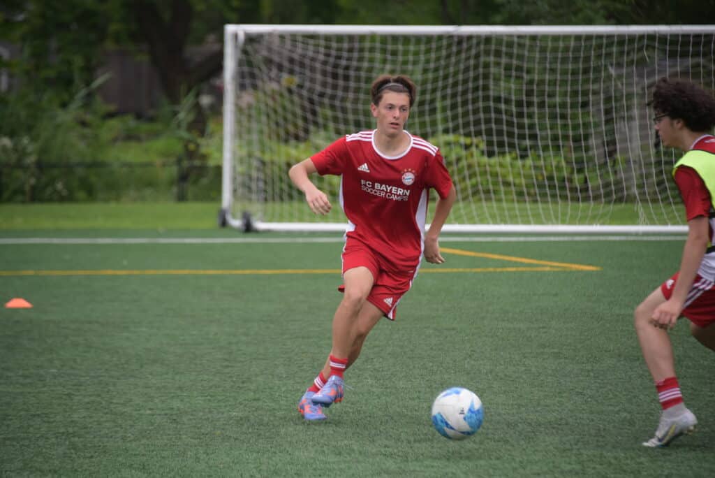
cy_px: 239
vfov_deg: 4.6
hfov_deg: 6.9
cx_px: 358
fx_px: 5961
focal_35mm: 300
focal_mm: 300
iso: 640
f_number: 5.6
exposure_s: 1/1250
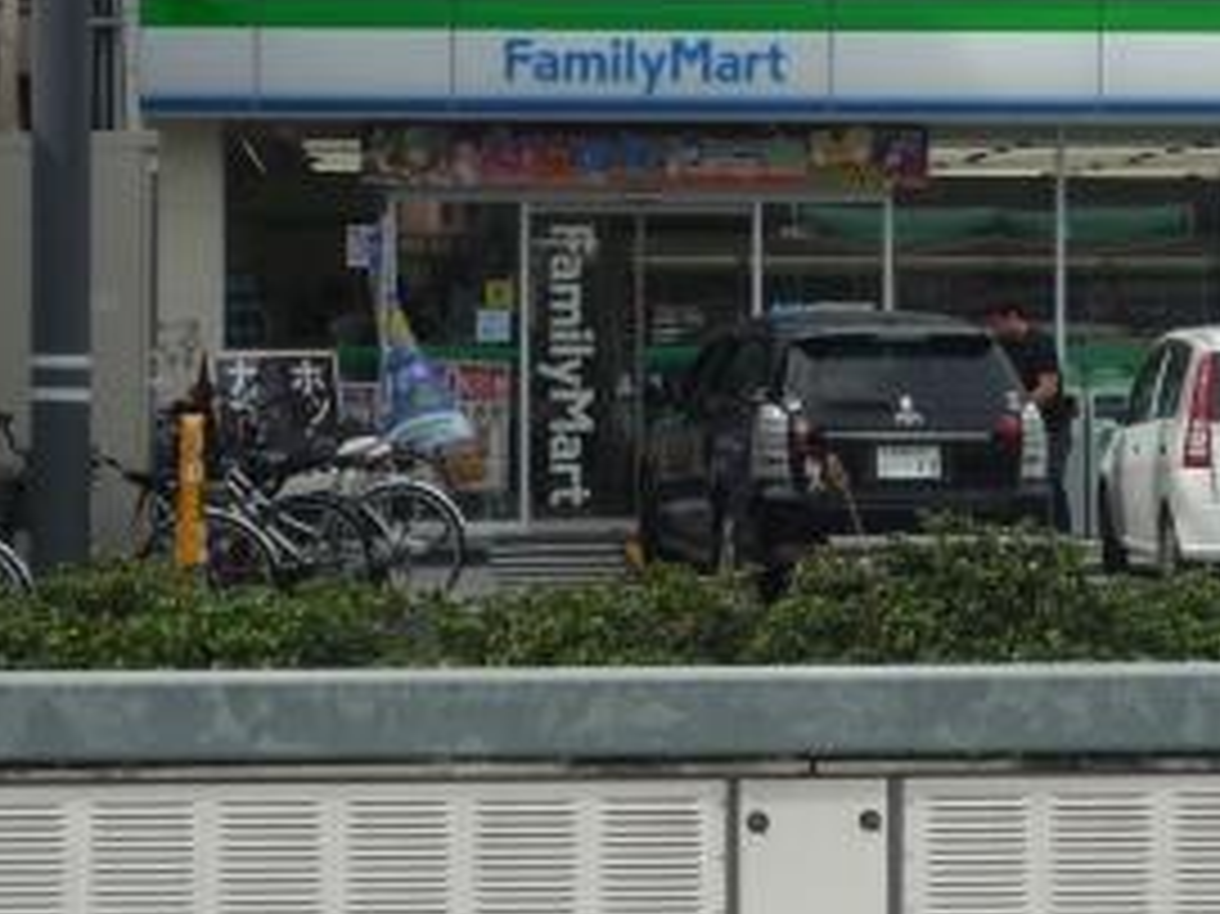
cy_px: 239
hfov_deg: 12.9
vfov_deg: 9.7
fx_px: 5355
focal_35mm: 152
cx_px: 986
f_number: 4.9
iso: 100
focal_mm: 11.3
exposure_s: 1/800
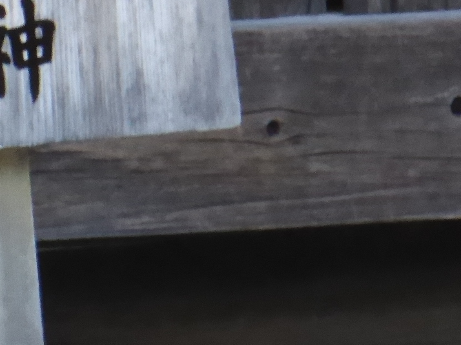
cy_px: -126
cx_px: -160
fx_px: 35959
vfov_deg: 0.6
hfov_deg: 0.7
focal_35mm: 2701
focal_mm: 121.5
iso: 800
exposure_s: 1/160
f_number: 6.3
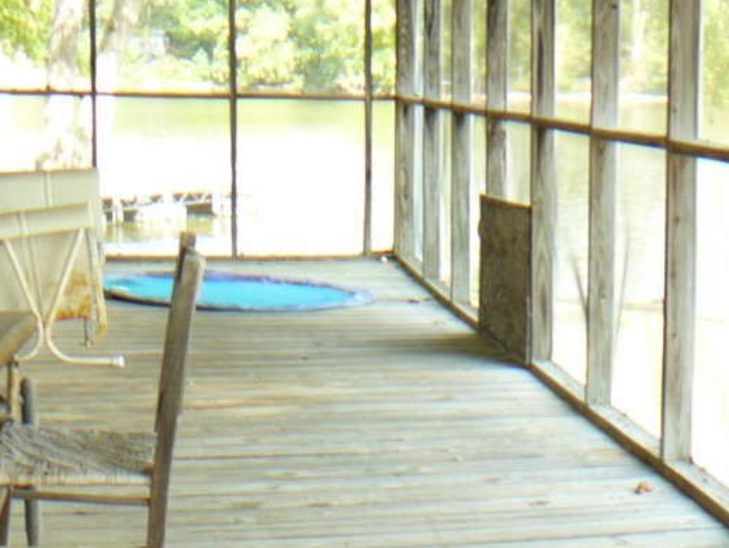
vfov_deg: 21.3
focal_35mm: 69
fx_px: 1454
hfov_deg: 28.0
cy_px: 329
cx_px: 489
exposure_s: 1/40
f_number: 2.8
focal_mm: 5.2
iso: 80
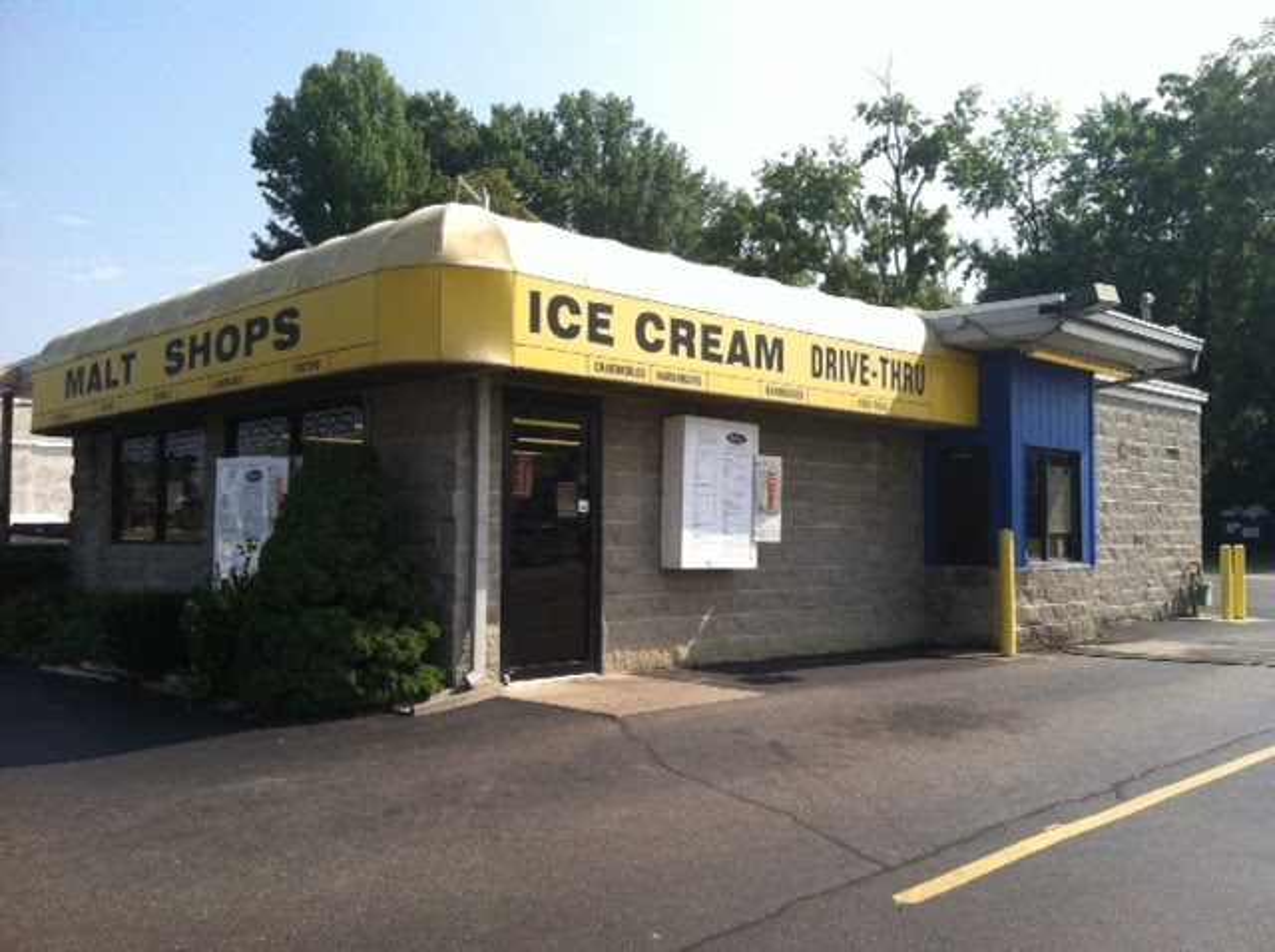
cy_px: 476
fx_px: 1287
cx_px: 638
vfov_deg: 40.6
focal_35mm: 35
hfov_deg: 52.7
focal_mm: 3.85
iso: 80
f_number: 2.8
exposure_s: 1/857
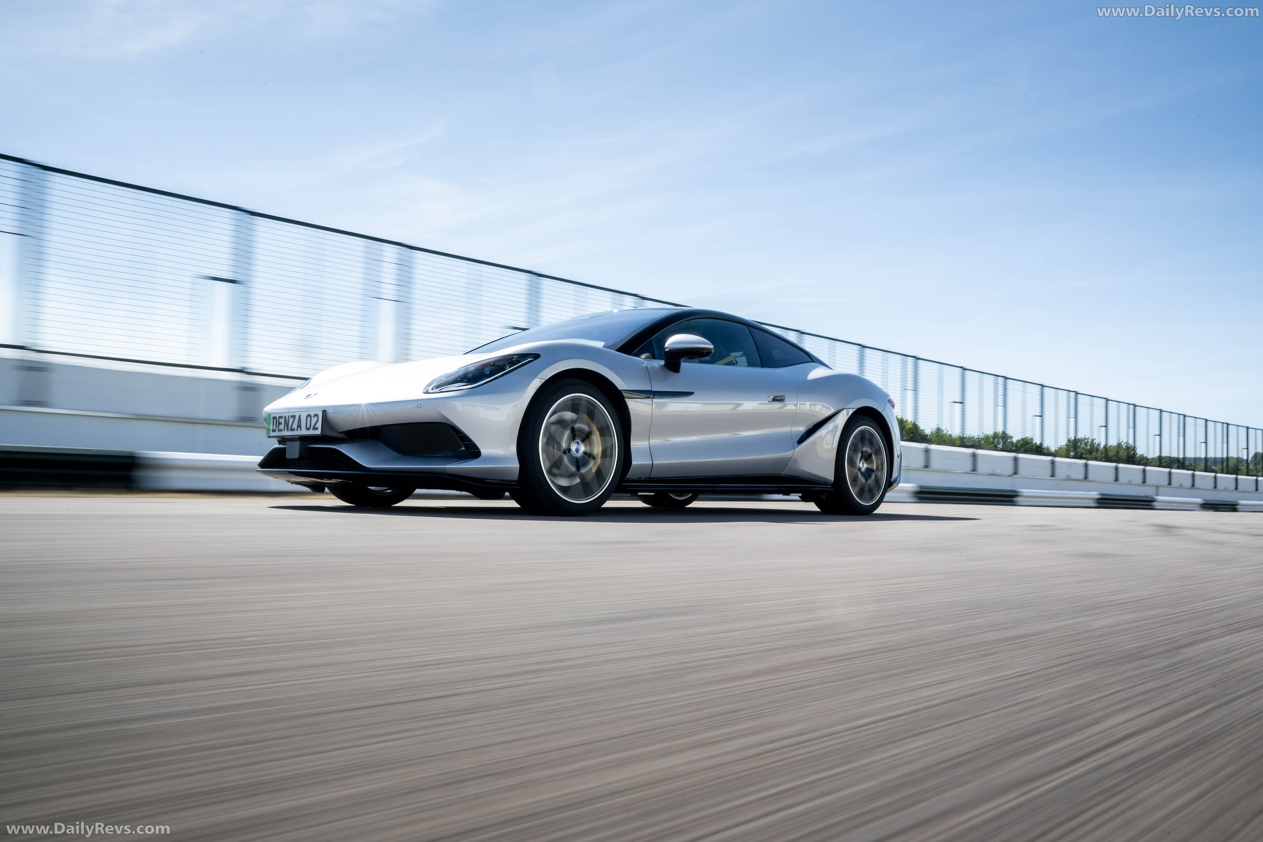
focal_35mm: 30
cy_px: 421
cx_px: 632
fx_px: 1070
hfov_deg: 61.1
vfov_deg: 43.0
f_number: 22
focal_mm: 30.5
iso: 125
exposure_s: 1/15
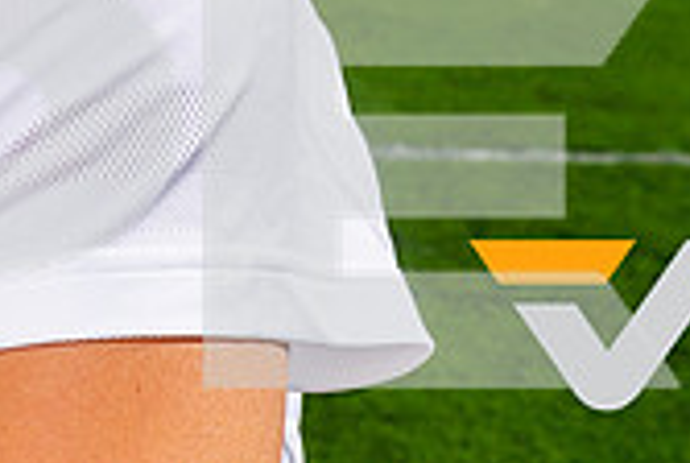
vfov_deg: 6.7
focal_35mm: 203
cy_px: -239
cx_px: -373
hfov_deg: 9.8
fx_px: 3898
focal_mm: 51
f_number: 11
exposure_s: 1/125
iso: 100
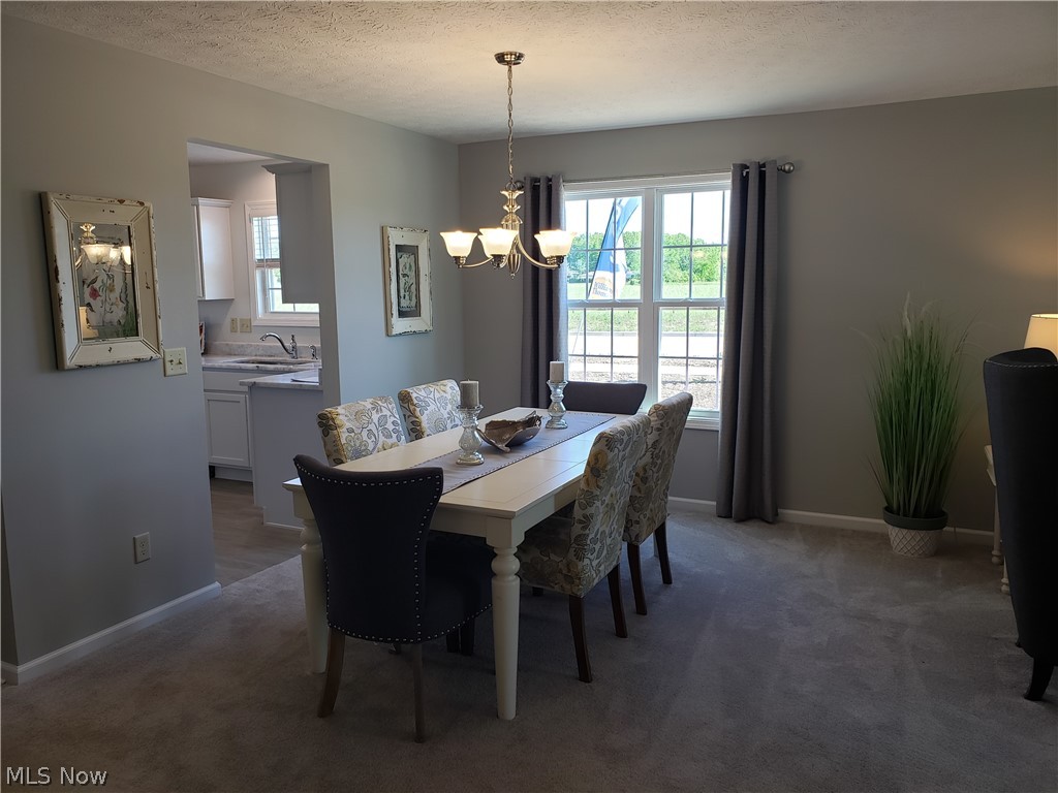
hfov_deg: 67.3
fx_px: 795
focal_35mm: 26
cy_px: 396
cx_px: 529
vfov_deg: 53.1
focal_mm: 4.3
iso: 64
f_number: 2.4
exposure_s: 1/60
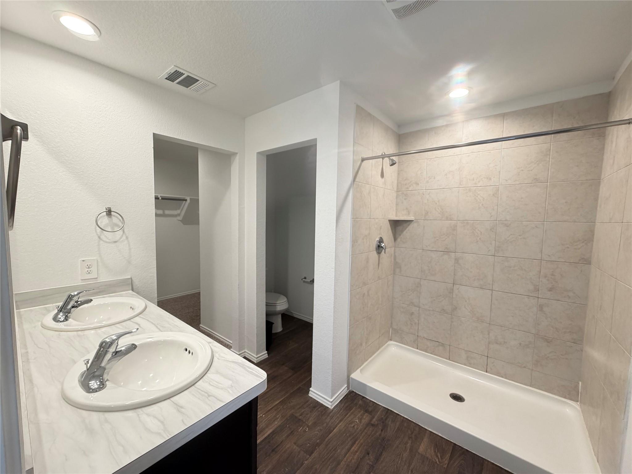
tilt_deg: -3.9
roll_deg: -1.1
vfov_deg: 85.7
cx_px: 316
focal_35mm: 14
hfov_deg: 102.1
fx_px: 256
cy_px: 237
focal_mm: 2.22
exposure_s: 1/60
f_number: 2.2
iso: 250
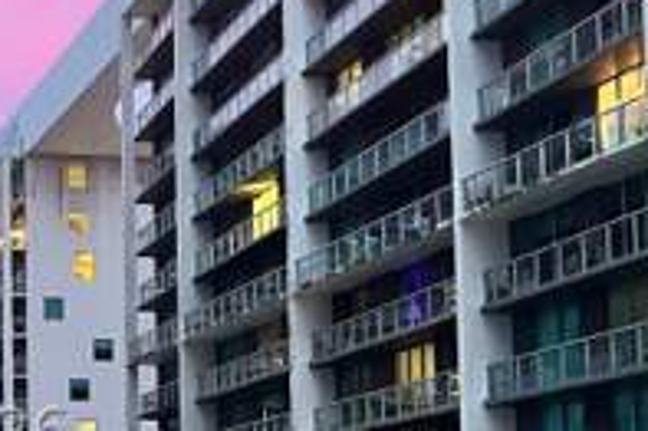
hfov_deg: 22.2
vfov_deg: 15.2
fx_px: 1583
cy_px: 431
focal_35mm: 88
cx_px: -10
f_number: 1.5
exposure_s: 1/60
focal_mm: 5.7
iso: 500
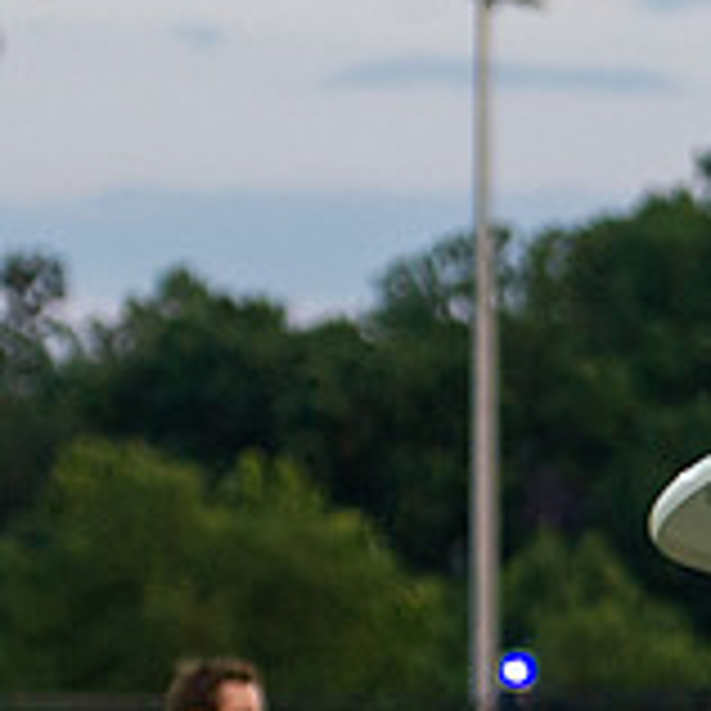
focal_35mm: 474
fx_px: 11015
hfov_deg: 3.7
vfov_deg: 3.7
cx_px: 1353
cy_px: 785
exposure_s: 1/1000
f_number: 4
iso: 2000
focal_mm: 100
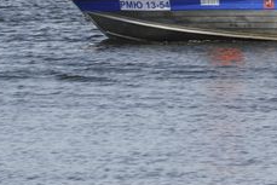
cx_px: 311
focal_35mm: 611
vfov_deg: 2.3
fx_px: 4704
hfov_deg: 3.4
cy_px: -59
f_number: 13
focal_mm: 200
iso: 250
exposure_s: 1/250
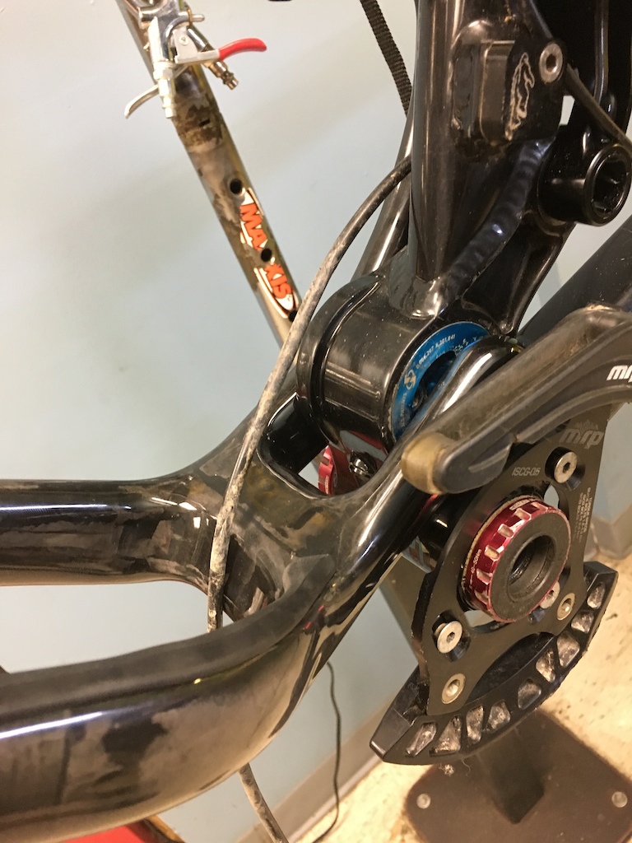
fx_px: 706
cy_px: 422
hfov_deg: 48.2
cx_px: 316
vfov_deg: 61.7
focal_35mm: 29
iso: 200
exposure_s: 1/20
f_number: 2.2
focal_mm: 4.15
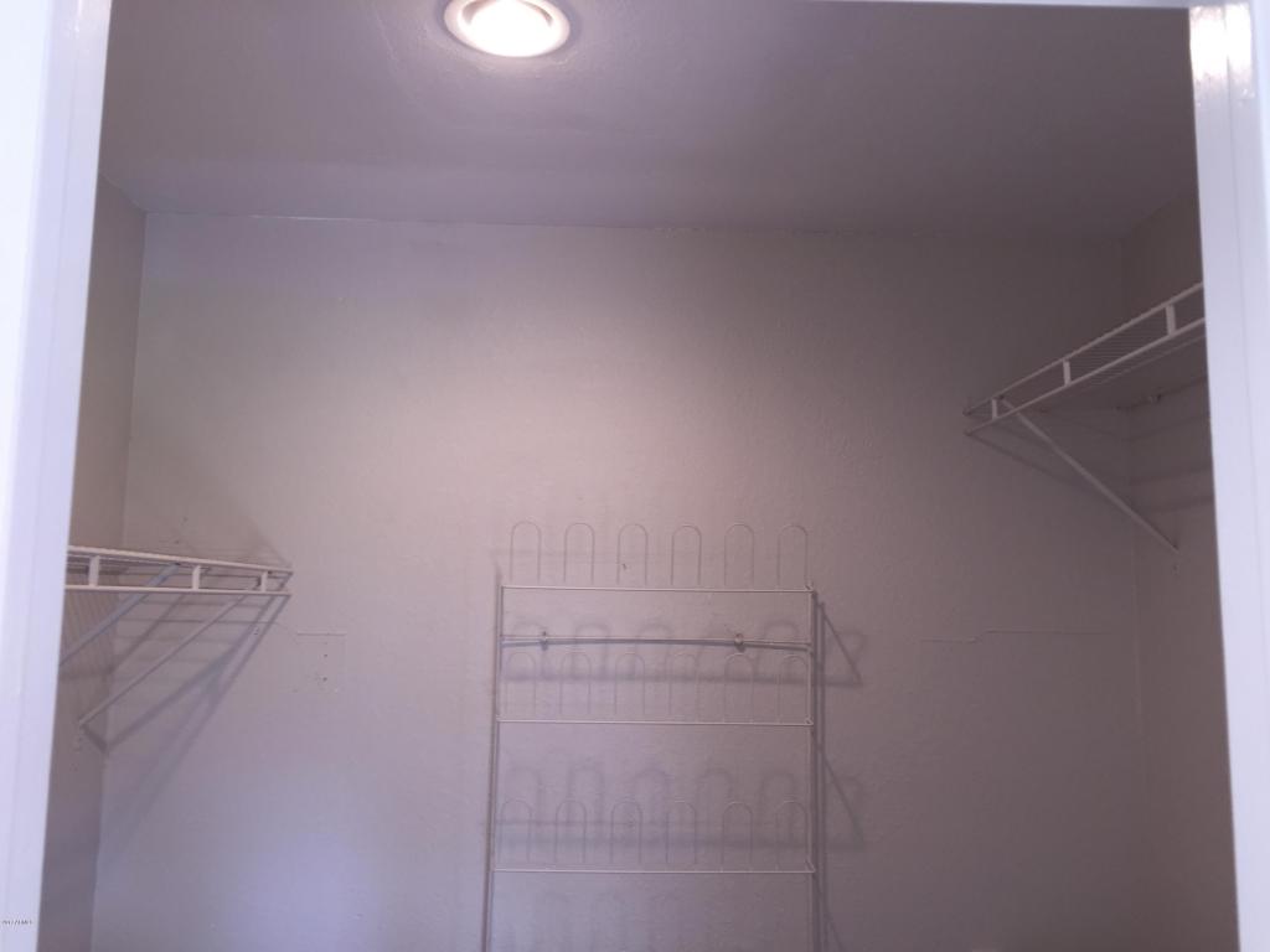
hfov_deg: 61.7
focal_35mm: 29
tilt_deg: +6.5
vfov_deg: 48.2
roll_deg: -1.2
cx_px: 635
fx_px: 1064
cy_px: 476
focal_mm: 4.15
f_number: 2.2
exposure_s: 1/30
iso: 32
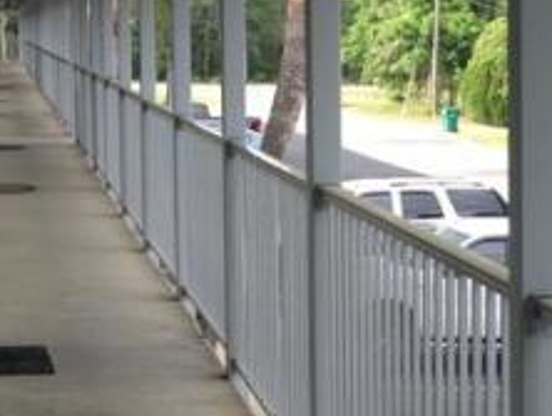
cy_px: 169
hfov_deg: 15.6
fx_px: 2011
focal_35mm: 126
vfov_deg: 11.8
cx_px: 398
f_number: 2.4
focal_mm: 4.28
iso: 64
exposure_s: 1/120
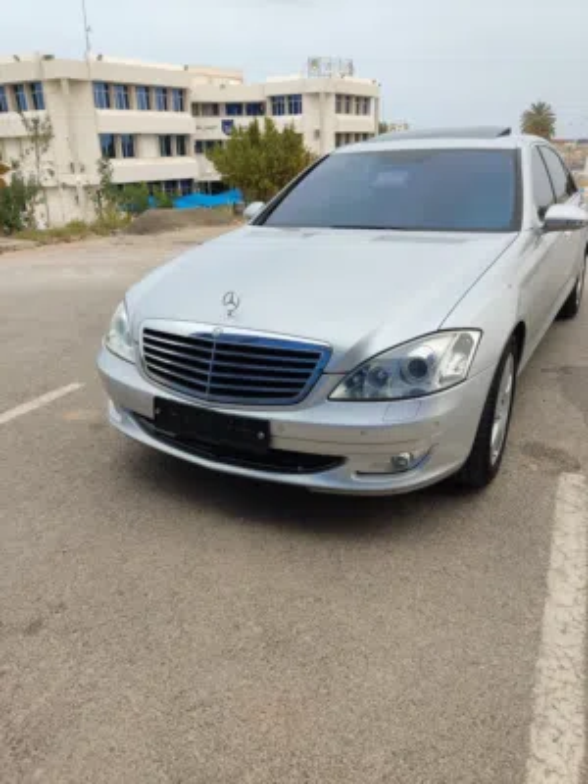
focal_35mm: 25
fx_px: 566
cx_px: 294
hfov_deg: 54.9
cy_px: 392
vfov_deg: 69.4
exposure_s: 1/606
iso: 50
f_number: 1.79
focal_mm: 4.71
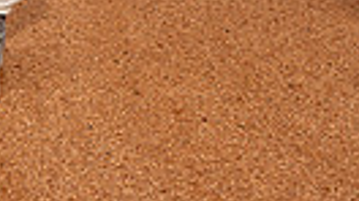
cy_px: -334
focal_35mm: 146
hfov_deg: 14.7
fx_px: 1389
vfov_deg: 7.6
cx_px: 239
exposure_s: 1/1250
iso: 500
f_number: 5.6
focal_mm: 41
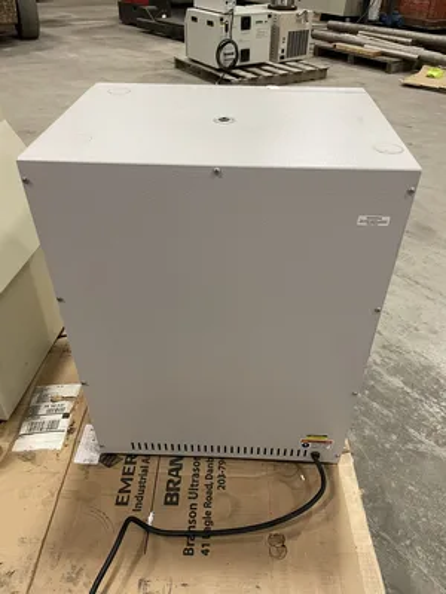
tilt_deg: -37.3
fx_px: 447
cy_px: 297
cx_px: 223
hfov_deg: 53.1
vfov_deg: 67.3
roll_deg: -2.4
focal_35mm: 26
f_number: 1.6
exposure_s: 1/60
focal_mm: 4.2
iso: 250
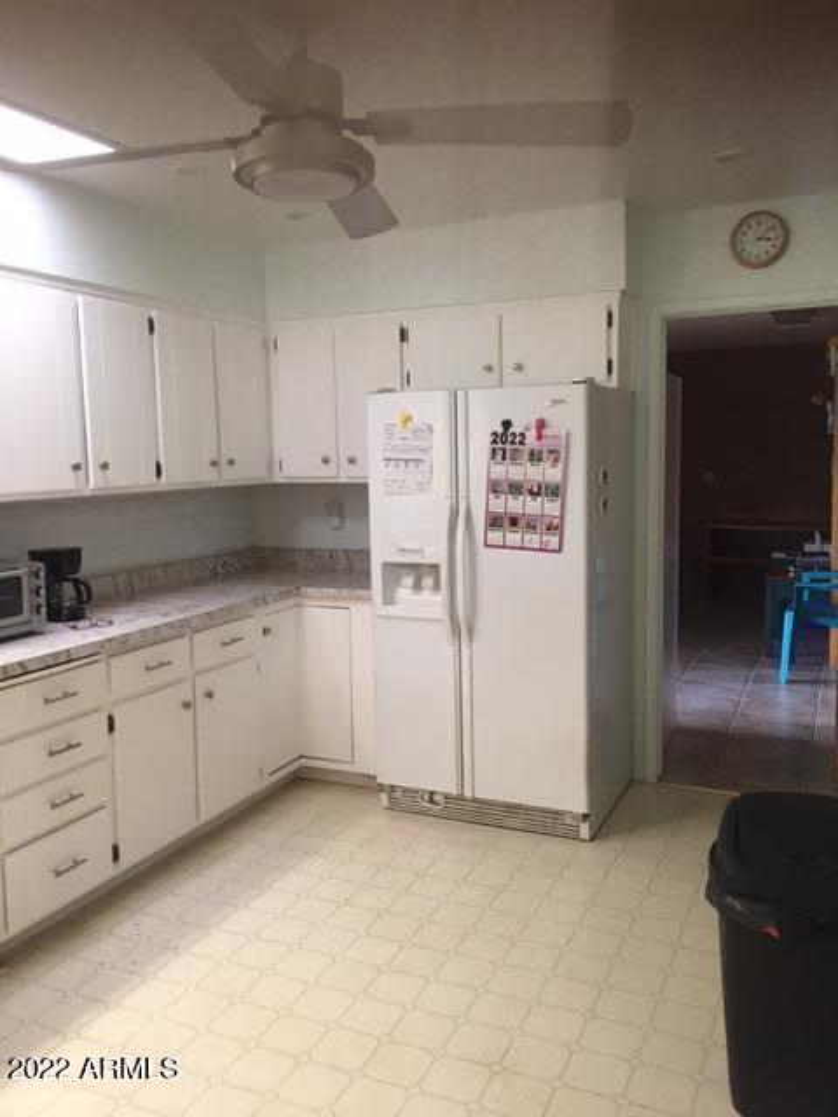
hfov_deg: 48.2
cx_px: 419
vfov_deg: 61.7
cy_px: 558
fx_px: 936
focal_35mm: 29
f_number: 2.2
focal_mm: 4.15
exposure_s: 1/15
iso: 80
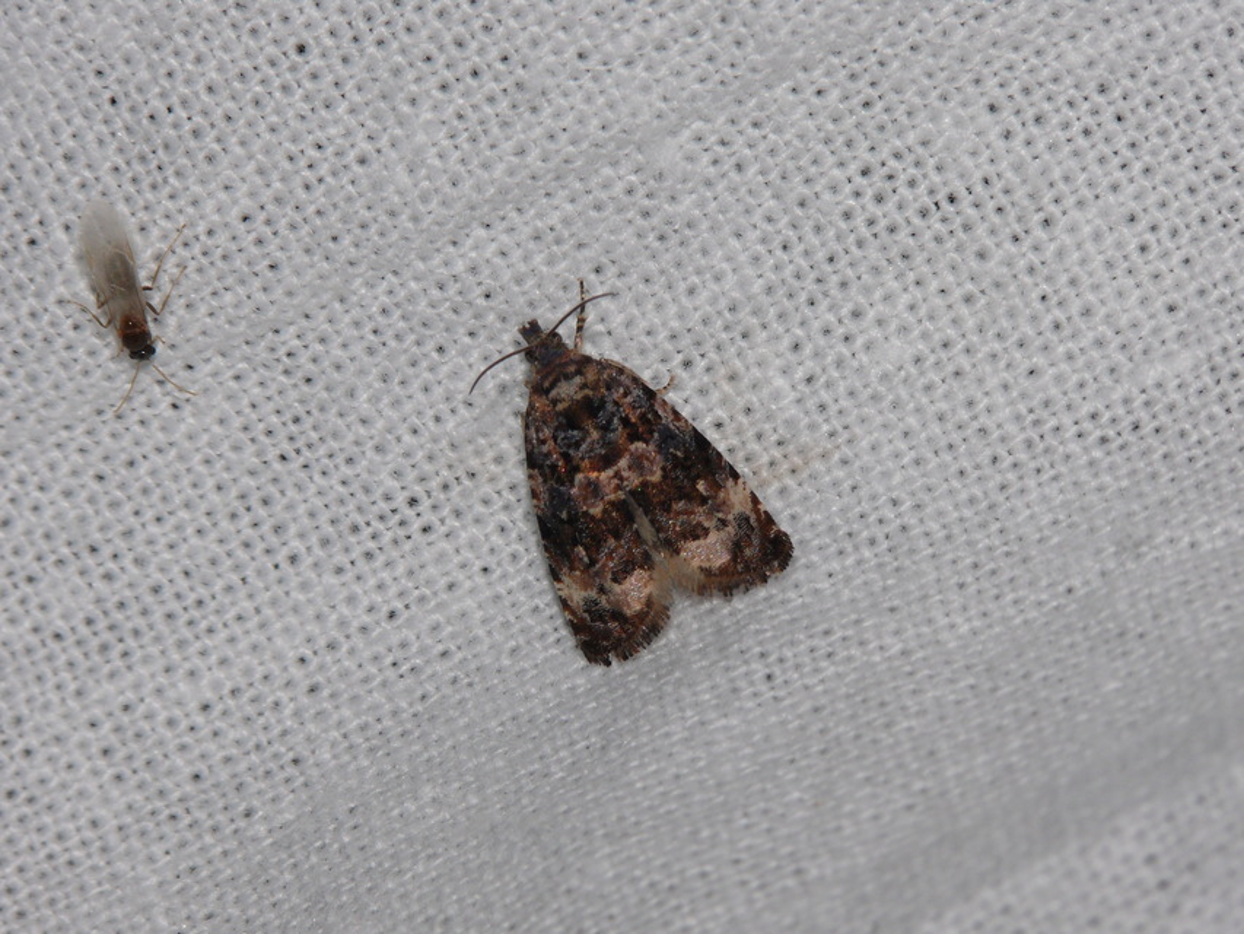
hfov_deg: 4.7
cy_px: 467
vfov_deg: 3.5
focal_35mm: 420
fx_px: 15096
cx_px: 622
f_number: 11
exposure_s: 1/640
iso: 100
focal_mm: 88.8
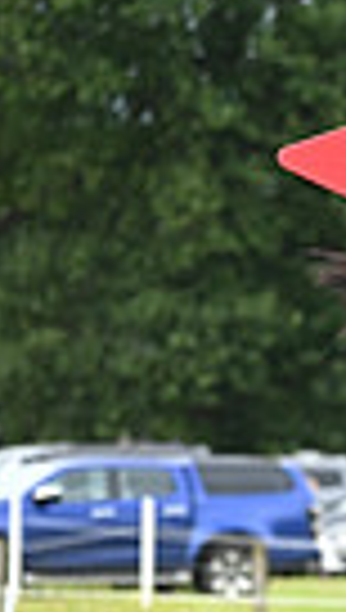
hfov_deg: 2.5
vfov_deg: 4.4
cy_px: 659
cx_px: 1047
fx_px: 7969
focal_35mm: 491
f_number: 4.5
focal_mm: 110
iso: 1100
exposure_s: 1/1250
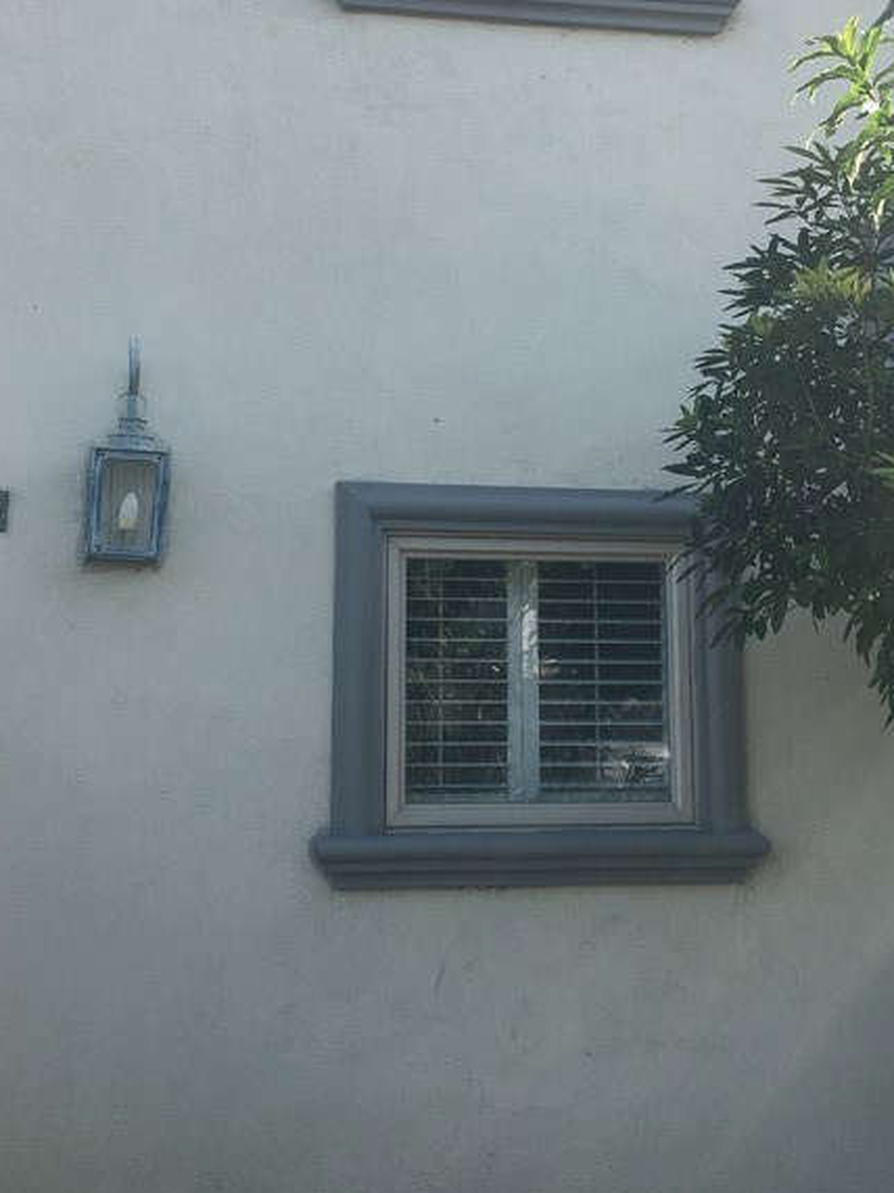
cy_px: 384
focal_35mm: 52
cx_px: 462
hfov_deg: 28.0
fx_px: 1791
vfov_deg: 36.4
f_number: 2.2
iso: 25
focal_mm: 4.15
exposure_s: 1/569
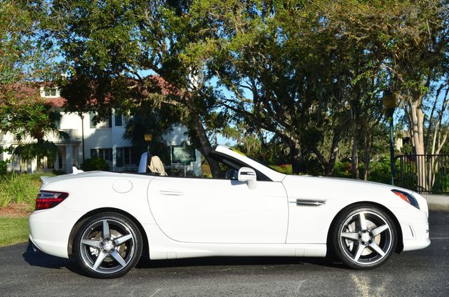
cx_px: 224
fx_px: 635
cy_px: 148
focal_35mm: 51
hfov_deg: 39.0
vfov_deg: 26.4
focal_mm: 34
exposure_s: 1/125
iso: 100
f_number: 11
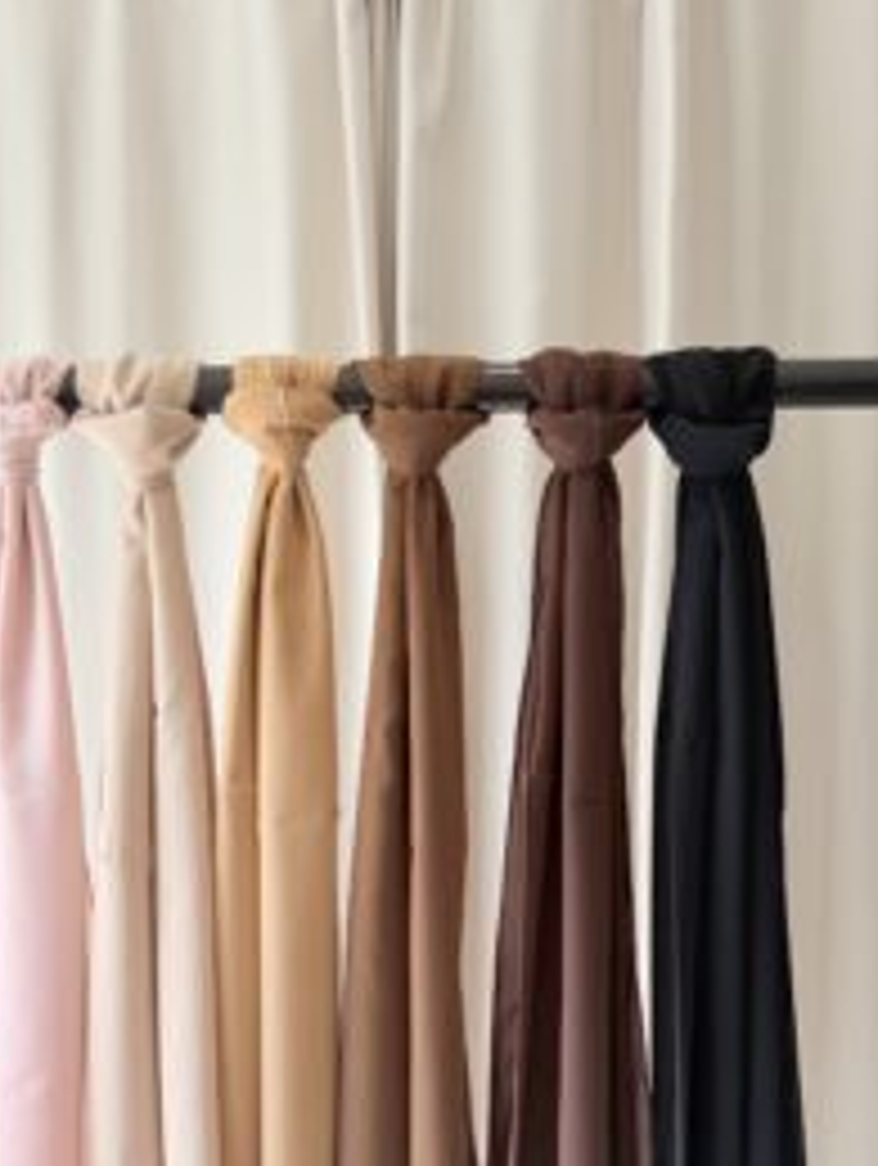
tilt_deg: -2.3
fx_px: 1248
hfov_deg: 38.7
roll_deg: -0.7
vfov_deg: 48.9
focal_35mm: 37
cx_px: 396
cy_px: 810
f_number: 1.78
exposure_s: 1/654
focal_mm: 6.76
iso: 80
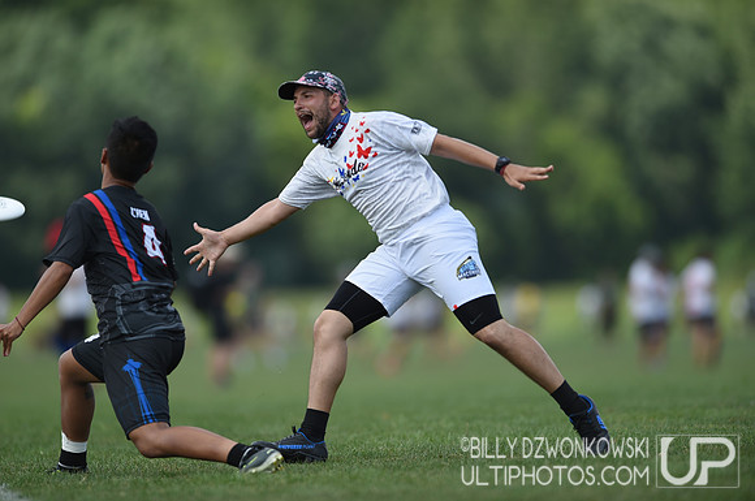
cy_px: 250
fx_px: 8377
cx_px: 378
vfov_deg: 3.4
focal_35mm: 400
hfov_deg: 5.2
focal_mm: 400
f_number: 2.8
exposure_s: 1/1000
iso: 100
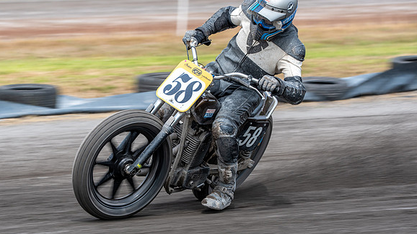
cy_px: 137
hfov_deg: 7.7
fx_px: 3085
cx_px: 153
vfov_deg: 4.4
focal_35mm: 279
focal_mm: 210
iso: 200
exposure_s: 1/320
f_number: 8
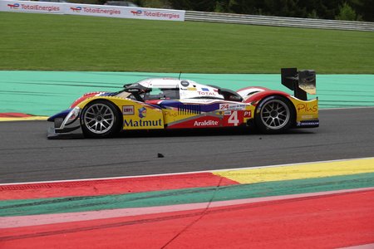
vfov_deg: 12.8
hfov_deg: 19.1
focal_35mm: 107
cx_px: 187
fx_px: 1112
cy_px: 124
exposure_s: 1/800
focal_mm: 39.42
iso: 200
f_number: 4
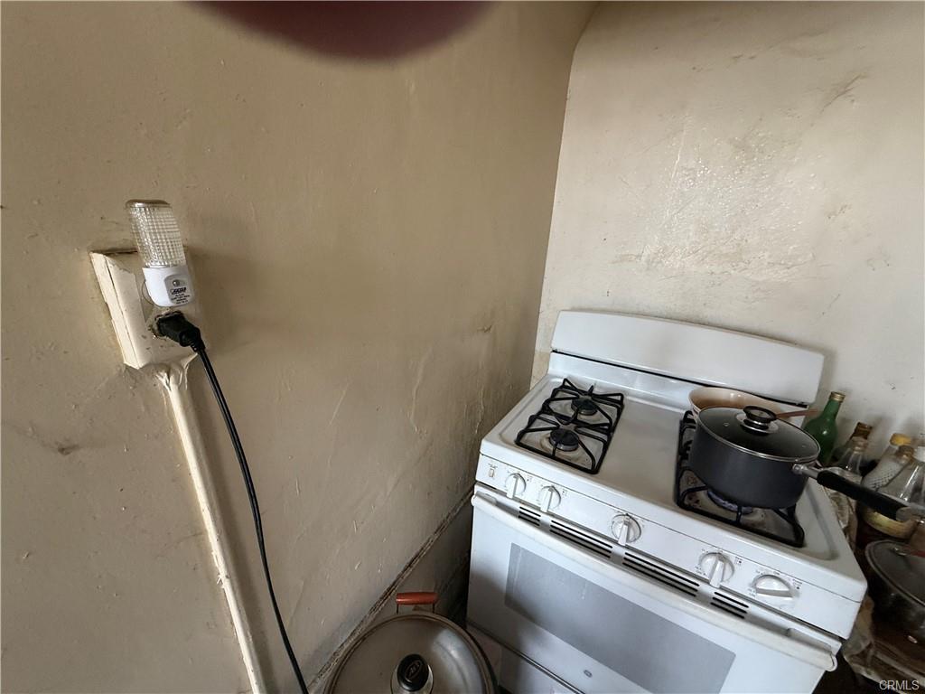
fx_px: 374
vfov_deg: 85.7
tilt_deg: -21.2
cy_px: 347
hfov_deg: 102.1
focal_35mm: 14
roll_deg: -2.6
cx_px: 462
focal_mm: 2.22
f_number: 2.2
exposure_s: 1/121
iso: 320
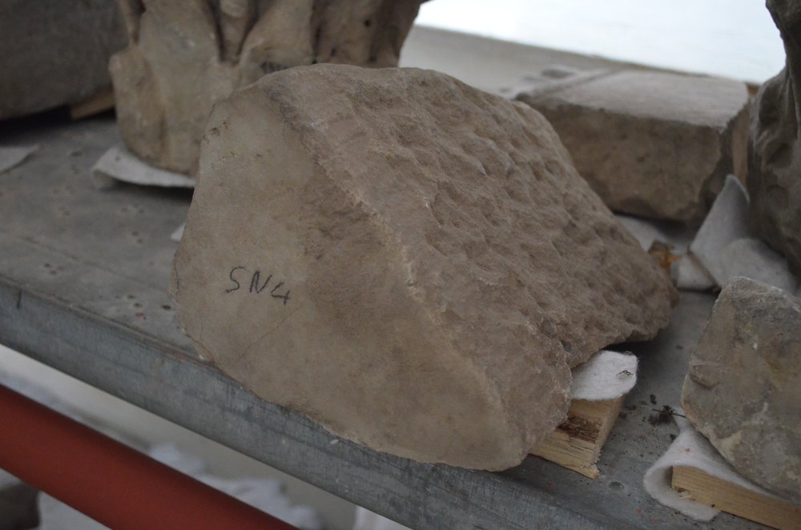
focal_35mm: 42
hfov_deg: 46.5
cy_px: 265
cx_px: 400
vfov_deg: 31.7
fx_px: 932
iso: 3200
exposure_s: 1/25
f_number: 4.5
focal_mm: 28
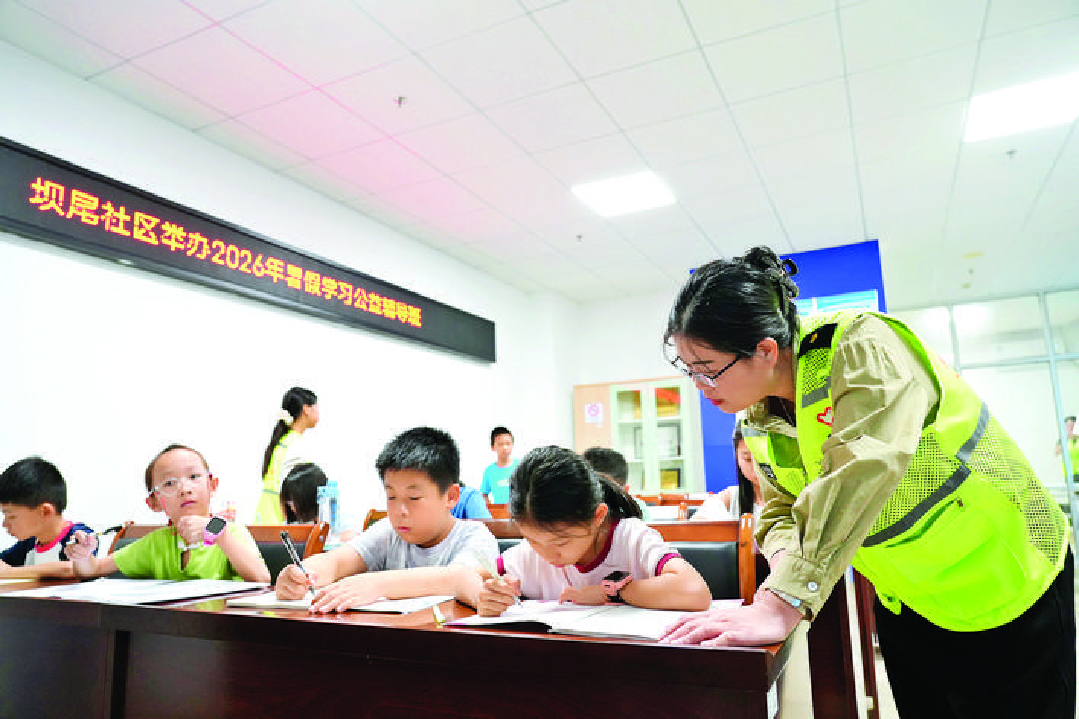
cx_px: 540
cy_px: 360
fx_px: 719
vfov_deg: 53.1
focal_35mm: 24
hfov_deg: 73.7
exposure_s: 1/100
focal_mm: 24
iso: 3200
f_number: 4
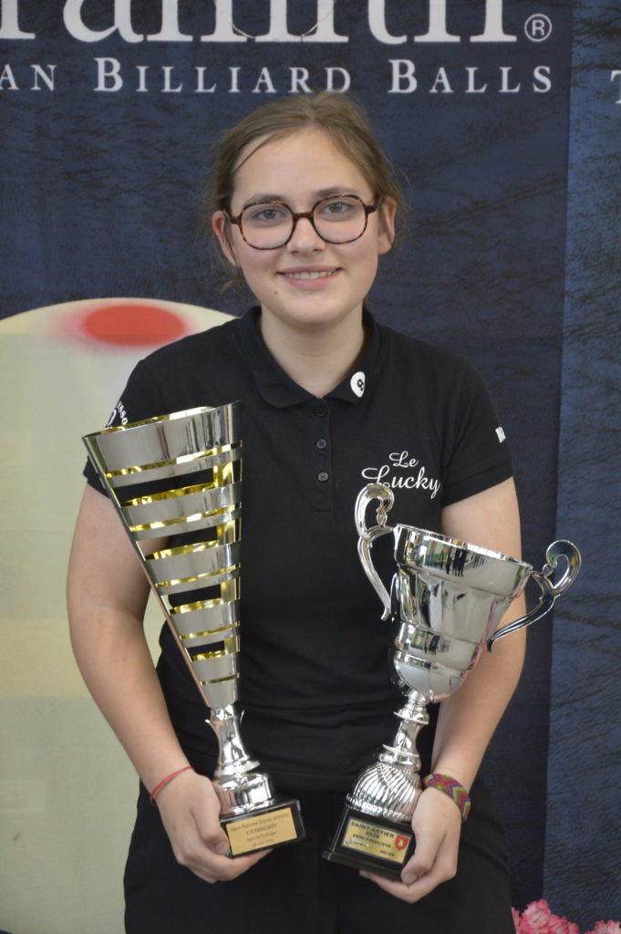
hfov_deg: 13.0
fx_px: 2721
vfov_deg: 19.5
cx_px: 310
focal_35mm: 105
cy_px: 467
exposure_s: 1/125
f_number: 5.3
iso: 1800
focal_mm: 70
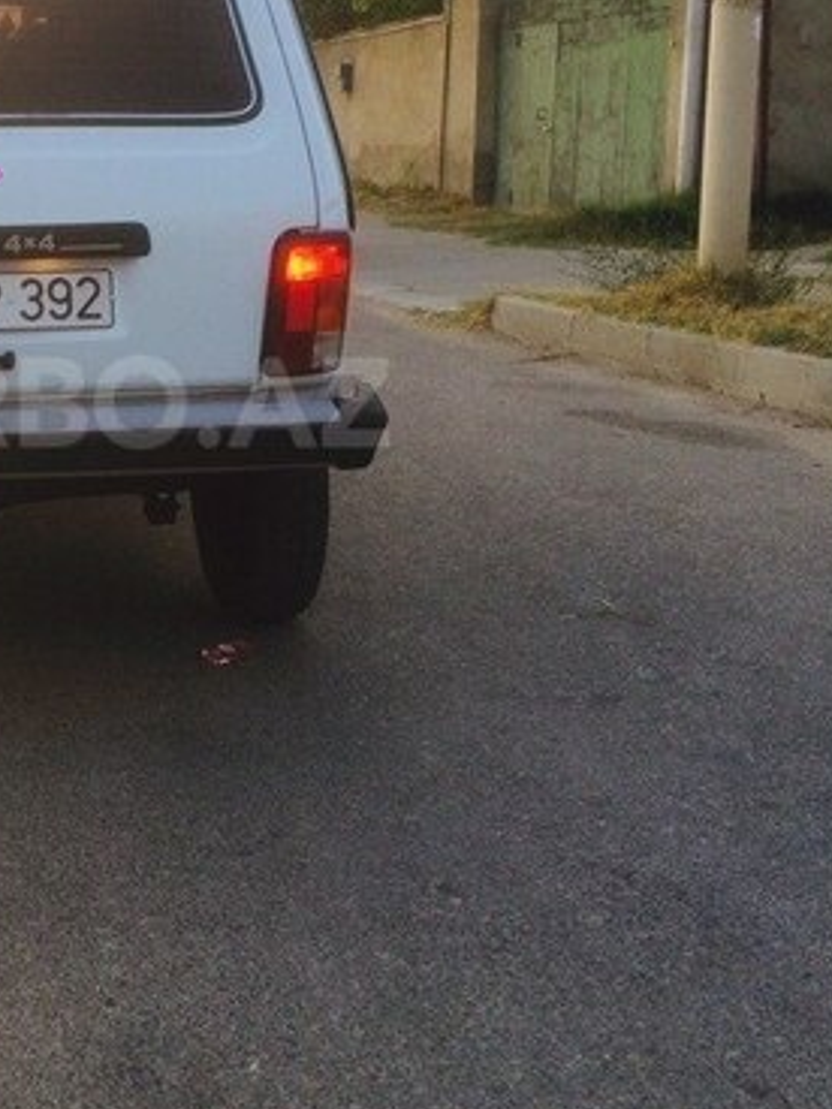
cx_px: 81
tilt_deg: -9.7
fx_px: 1666
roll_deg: -1.9
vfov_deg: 36.6
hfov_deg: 27.0
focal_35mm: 52
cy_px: 402
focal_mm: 4.15
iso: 32
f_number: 2.2
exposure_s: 1/116
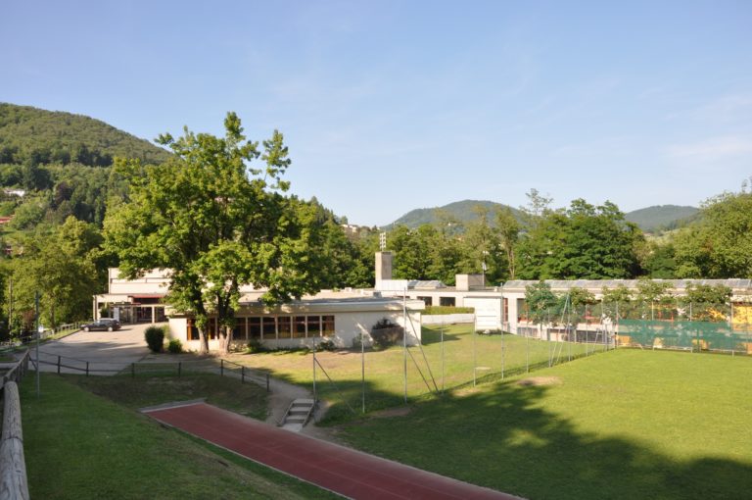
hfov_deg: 67.4
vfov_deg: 47.8
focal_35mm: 27
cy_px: 250
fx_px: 563
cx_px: 376
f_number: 8
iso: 200
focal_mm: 18
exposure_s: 1/250
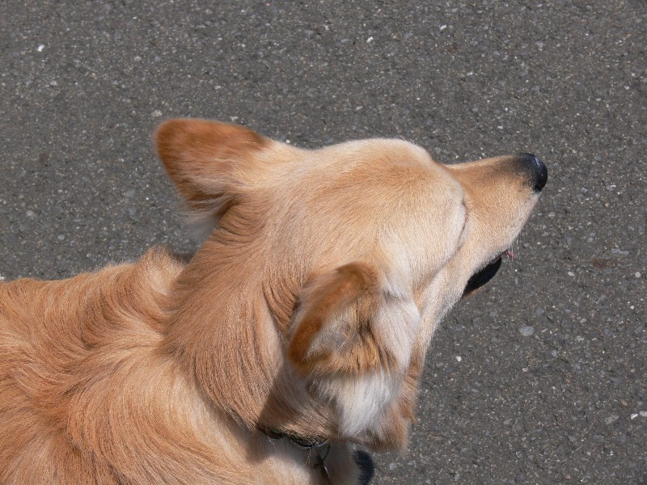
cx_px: 324
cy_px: 242
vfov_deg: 18.4
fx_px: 1495
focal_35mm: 80
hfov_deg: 24.4
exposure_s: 1/400
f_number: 6.3
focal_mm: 17
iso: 80
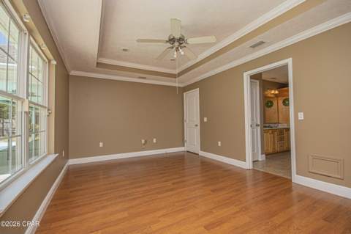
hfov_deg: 100.4
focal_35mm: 15
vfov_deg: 77.2
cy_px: 117
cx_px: 176
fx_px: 146
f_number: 8
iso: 400
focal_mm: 10
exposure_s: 1/160
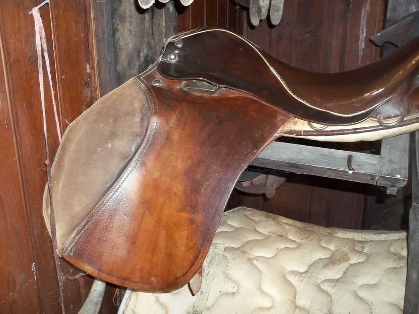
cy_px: 157
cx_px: 210
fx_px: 399
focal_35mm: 33
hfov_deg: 55.4
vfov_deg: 42.9
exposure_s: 1/30
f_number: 3.3
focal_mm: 5.9
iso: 160
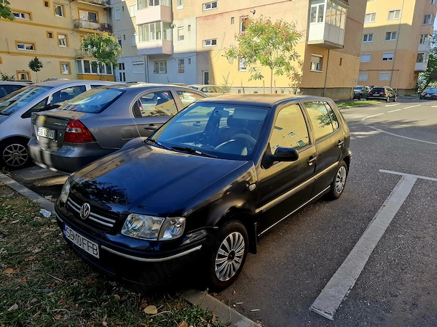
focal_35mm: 23
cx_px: 218
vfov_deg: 58.9
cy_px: 164
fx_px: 290
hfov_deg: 73.9
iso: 50
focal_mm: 5.54
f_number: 1.8
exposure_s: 1/714
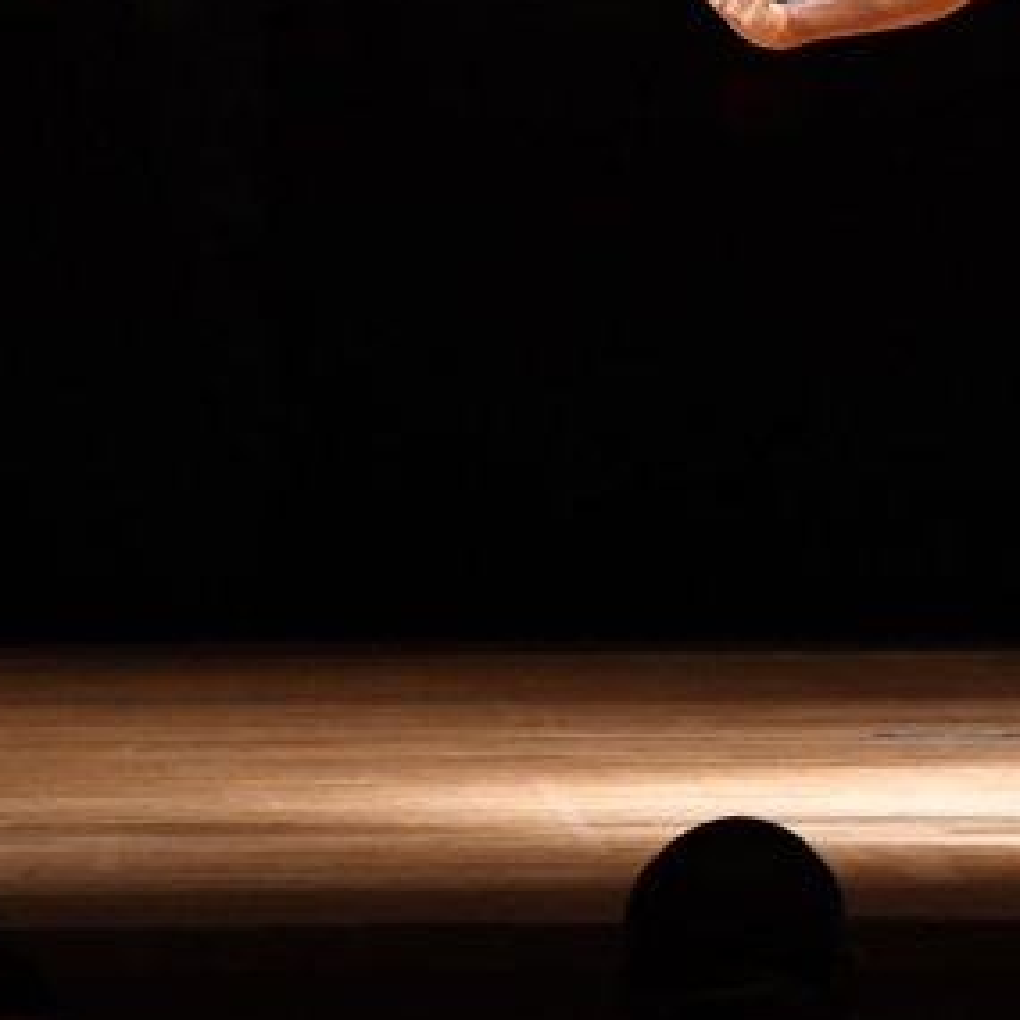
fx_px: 18502
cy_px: 154
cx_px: 1330
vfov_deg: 3.2
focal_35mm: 555
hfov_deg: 3.2
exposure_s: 1/400
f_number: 5.6
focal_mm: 160
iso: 4000
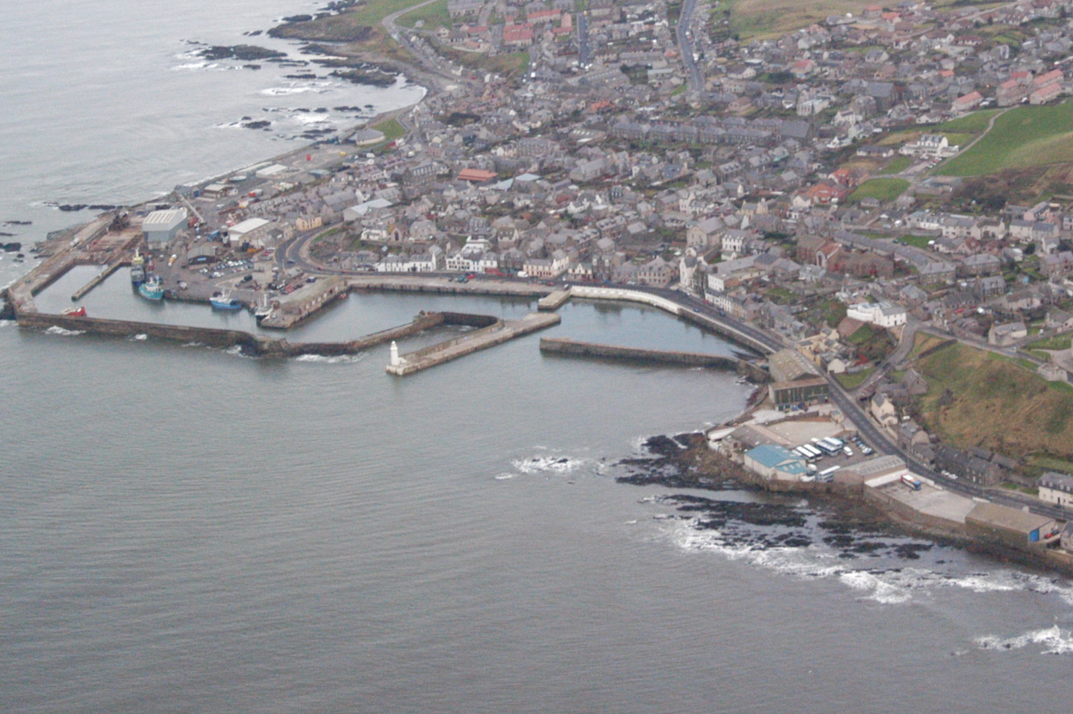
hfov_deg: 23.7
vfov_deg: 16.0
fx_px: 2532
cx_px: 796
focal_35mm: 85
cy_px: 167
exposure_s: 1/250
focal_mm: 30
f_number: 8
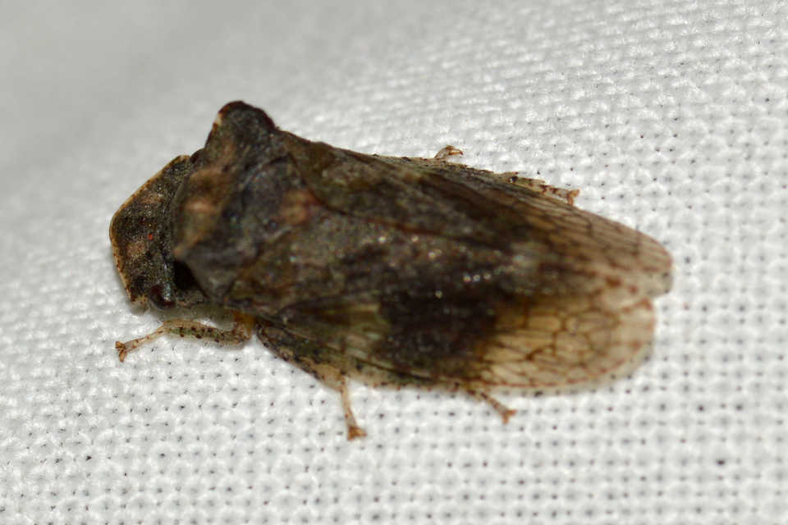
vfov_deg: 9.1
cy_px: 262
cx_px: 394
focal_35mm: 150
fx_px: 3283
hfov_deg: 13.7
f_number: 18
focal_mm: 100
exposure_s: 1/200
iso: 100
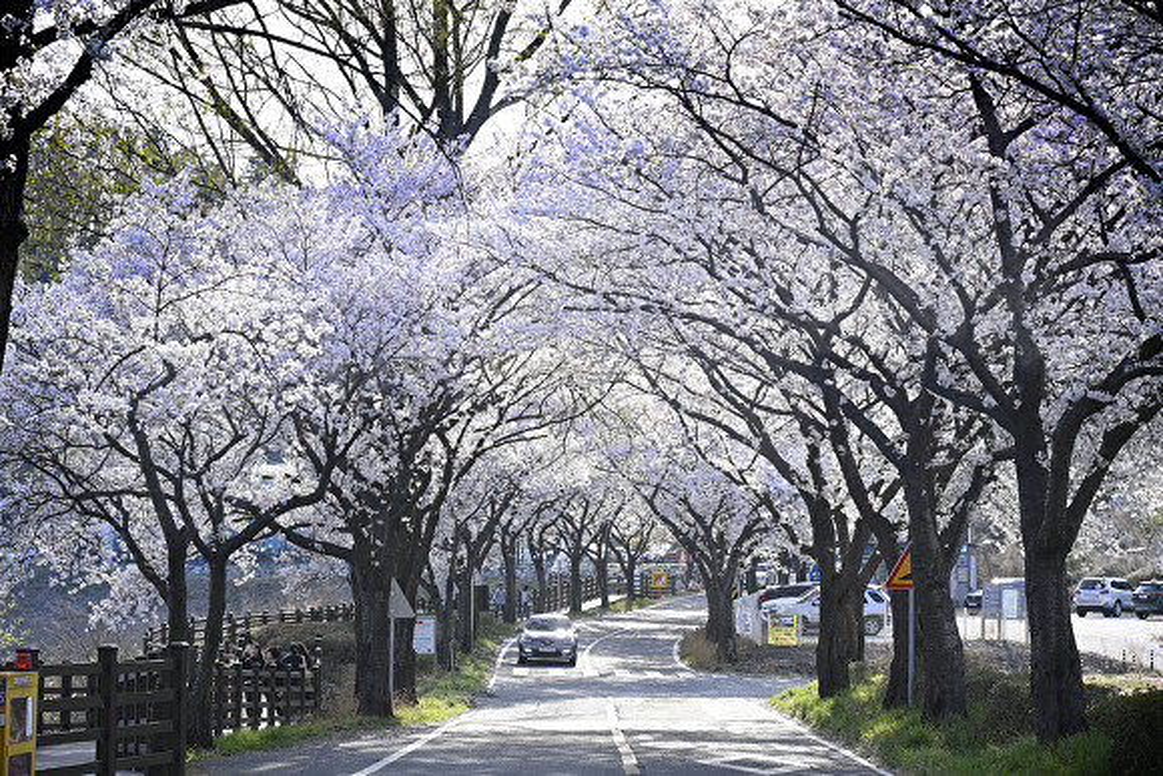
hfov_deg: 26.0
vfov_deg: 17.5
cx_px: 582
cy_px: 388
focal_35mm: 78
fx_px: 2520
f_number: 7.1
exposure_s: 1/250
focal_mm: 78
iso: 250
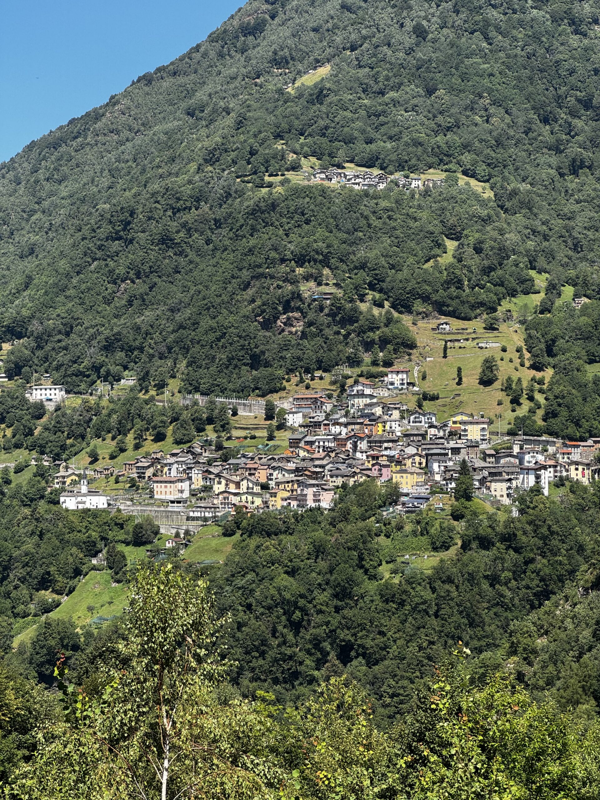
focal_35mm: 77
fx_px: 1780
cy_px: 400
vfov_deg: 25.3
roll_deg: -0.6
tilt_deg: +2.6
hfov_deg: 19.1
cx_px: 300
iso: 25
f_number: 2.8
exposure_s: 1/412
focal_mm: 9
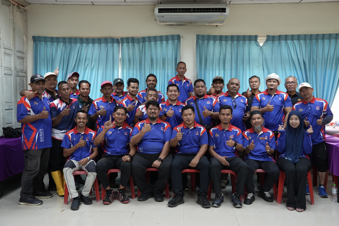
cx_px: 170
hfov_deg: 55.8
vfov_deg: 38.9
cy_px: 113
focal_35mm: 34
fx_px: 320
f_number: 2.8
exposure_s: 1/50
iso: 640
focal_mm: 34
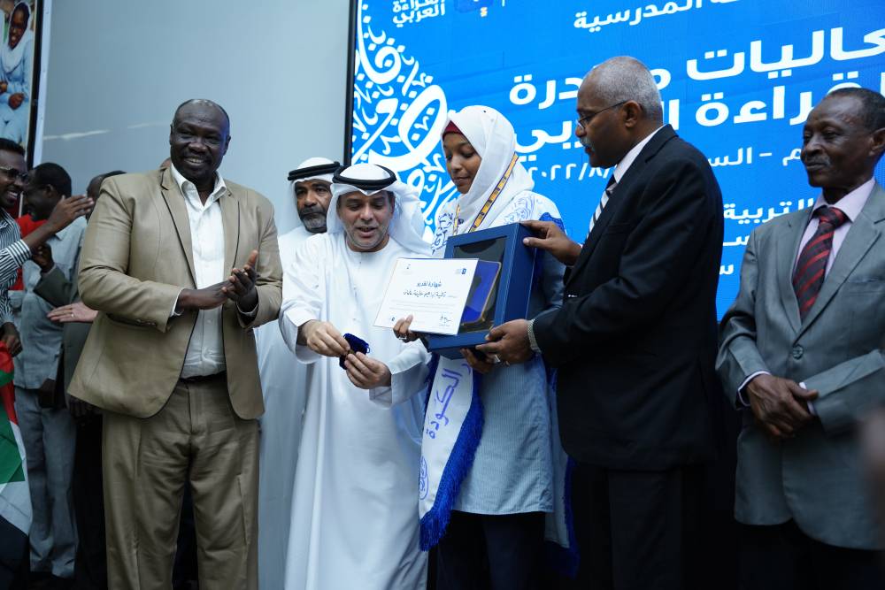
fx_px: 1010
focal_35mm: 41
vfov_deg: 32.6
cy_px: 295
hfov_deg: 47.3
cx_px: 442
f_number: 3.2
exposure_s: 1/160
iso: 500
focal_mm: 41.1
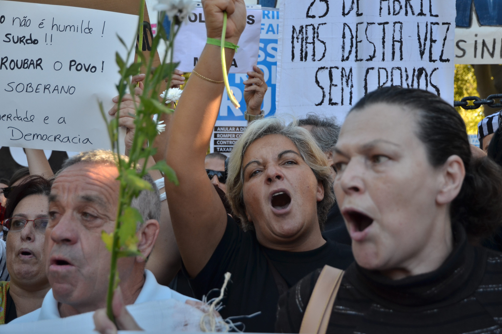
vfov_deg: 27.5
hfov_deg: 40.3
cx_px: 256
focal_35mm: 49
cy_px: 165
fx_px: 683
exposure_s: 1/320
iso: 400
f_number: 4.5
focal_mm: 32
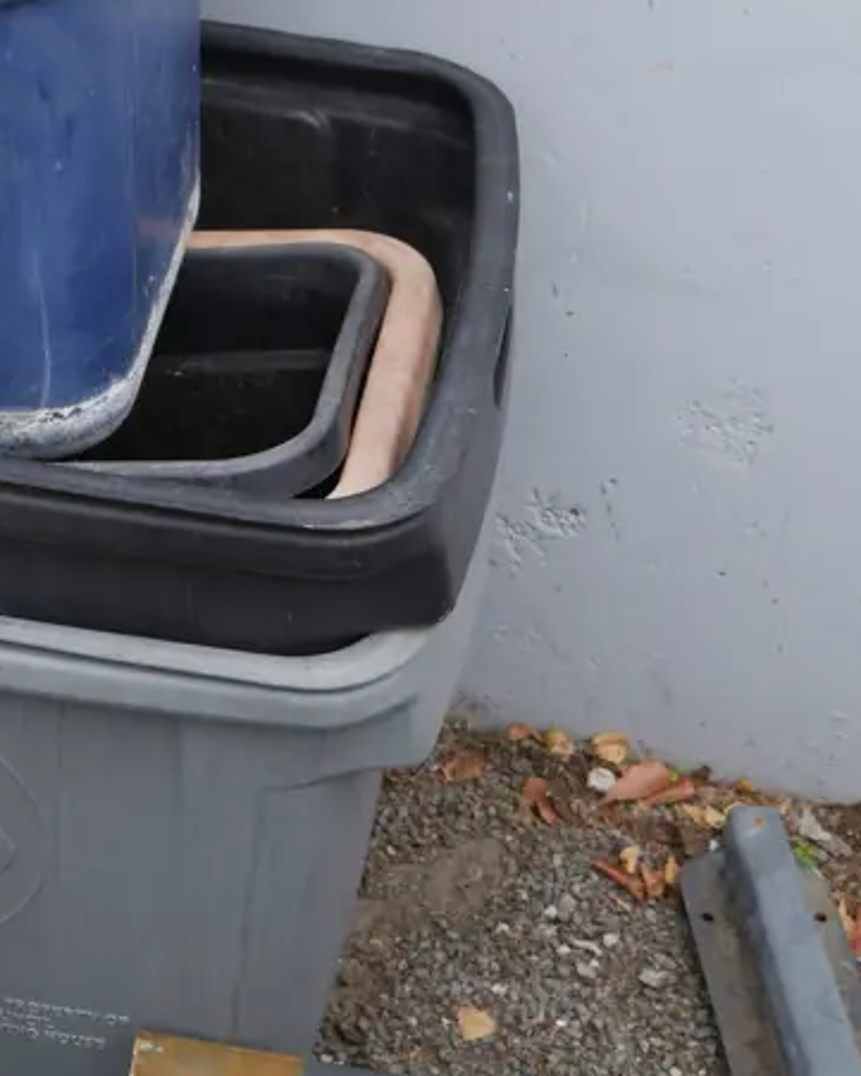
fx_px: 2261
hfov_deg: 21.0
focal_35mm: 71
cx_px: 47
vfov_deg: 25.7
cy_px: 52
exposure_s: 1/125
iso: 200
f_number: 4.5
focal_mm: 16
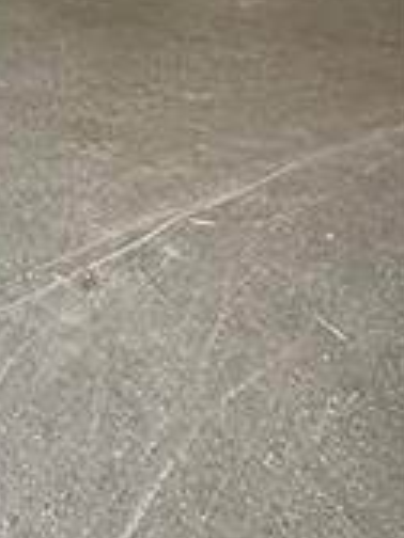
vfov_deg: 26.5
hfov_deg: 15.5
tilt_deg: -5.1
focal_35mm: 64
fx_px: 996
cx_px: -503
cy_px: -125
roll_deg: -1.7
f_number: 2.2
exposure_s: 1/120
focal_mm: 2.22
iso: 250
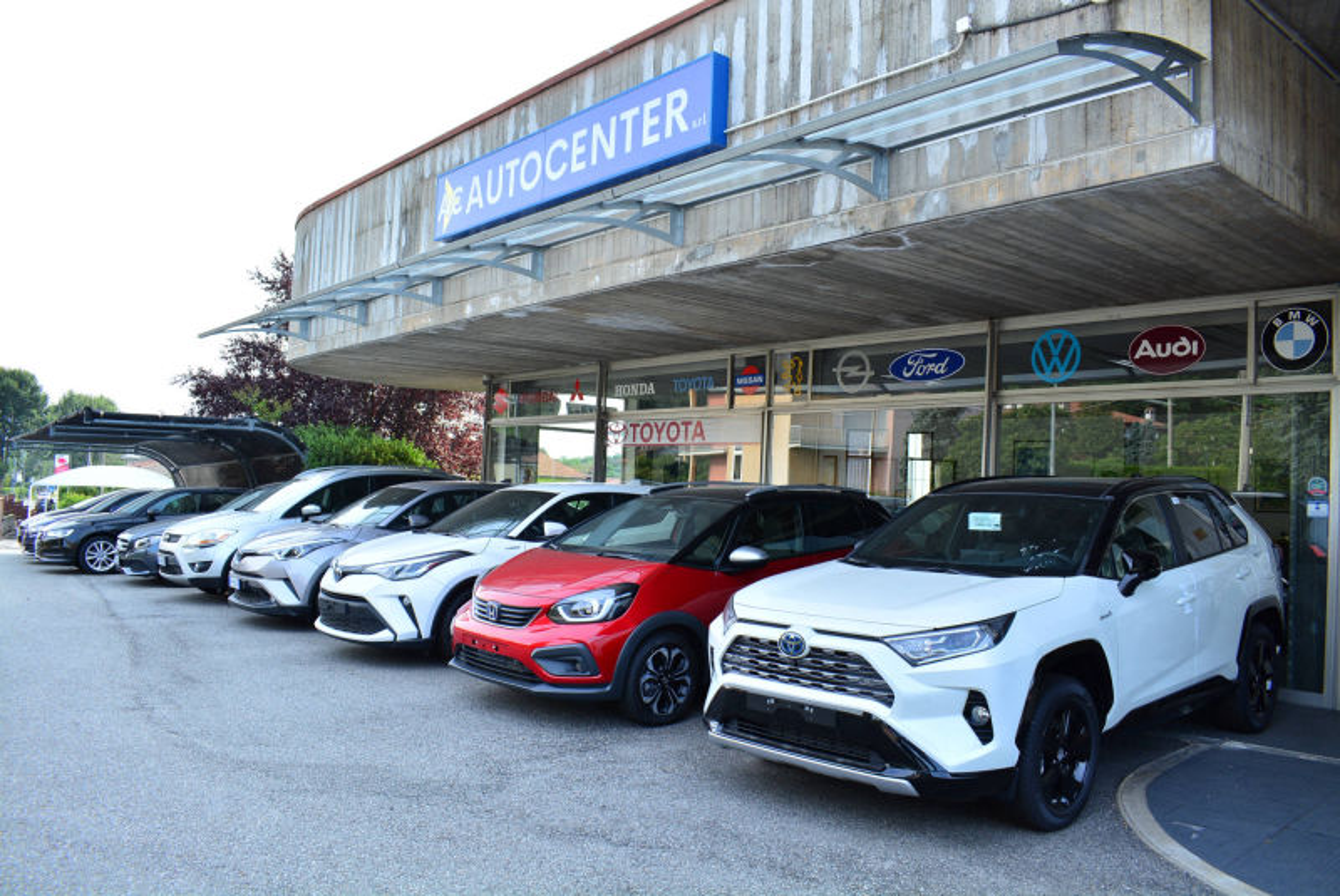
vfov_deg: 48.0
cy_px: 448
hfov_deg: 67.3
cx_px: 670
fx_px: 1006
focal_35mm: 27
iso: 100
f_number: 6.3
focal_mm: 18
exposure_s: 1/60
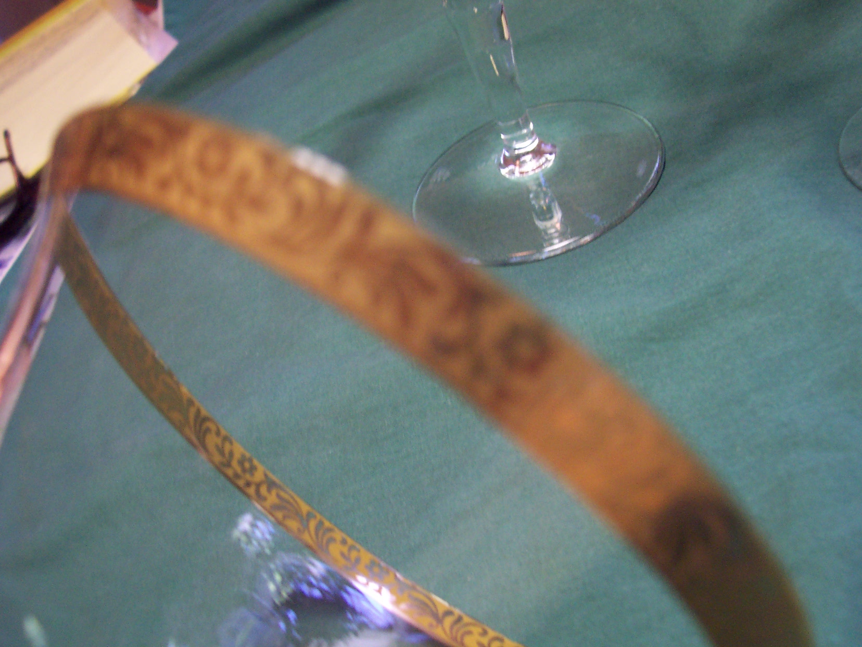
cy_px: 324
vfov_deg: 38.7
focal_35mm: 37
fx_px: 921
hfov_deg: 50.1
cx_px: 431
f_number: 2.8
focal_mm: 5.6
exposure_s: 1/30
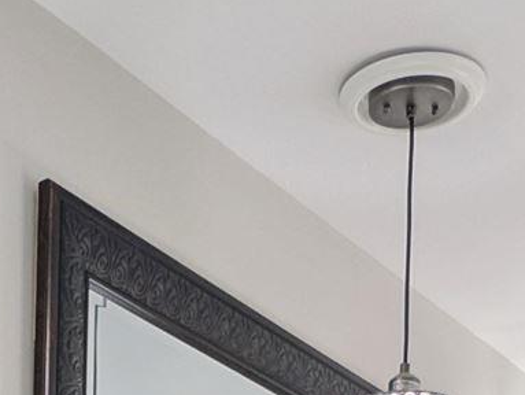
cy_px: 982
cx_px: 123
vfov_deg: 12.0
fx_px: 1457
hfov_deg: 20.2
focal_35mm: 96
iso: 45
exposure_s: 1/138
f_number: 1.95
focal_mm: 2.23
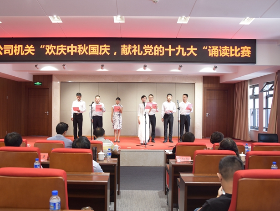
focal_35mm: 35
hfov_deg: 52.5
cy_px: 105
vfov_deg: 40.7
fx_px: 283
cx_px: 128
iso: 1600
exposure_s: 1/80
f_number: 4.5
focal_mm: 32
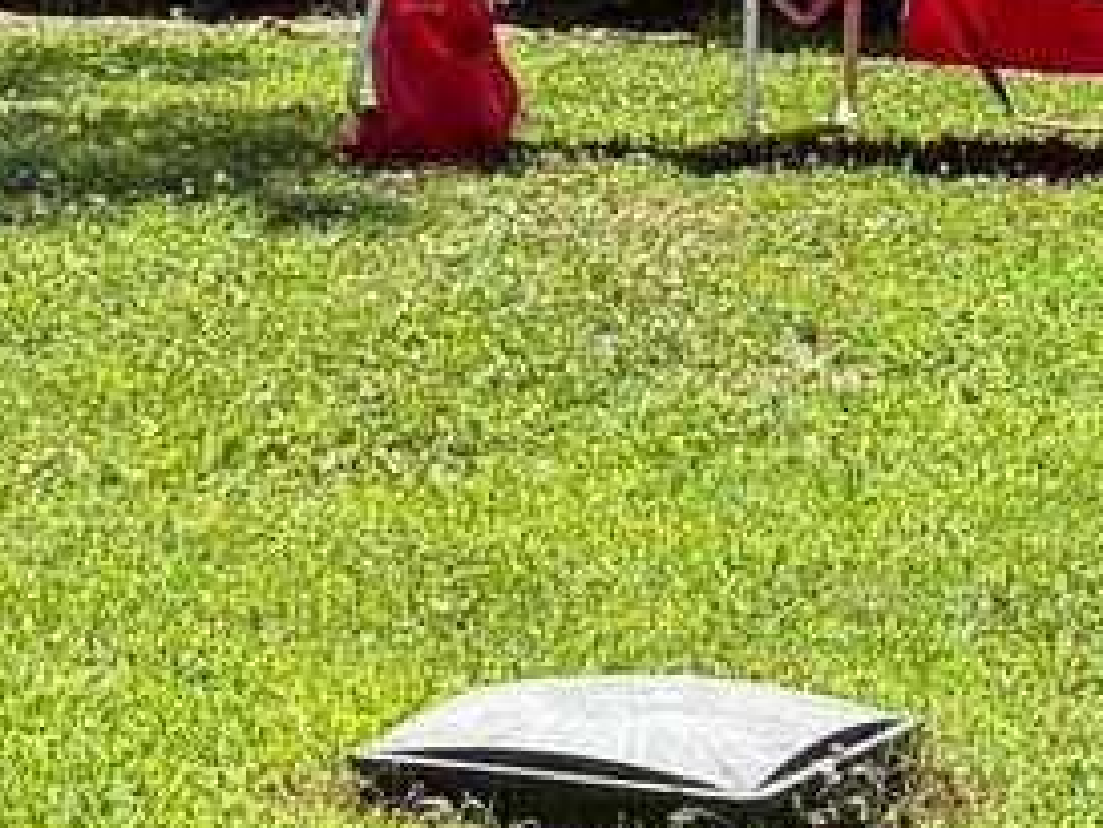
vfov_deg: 8.0
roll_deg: +0.4
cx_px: 101
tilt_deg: +2.8
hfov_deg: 10.9
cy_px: -662
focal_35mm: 180
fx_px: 5738
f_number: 1.78
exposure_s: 1/1812
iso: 100
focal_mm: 6.76
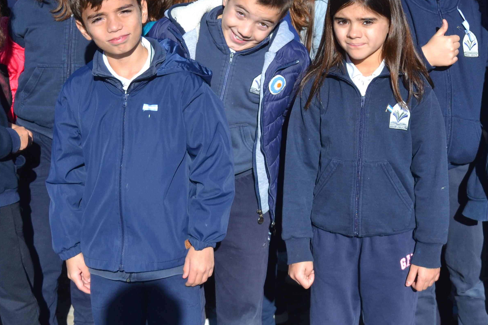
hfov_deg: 20.5
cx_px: 424
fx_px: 1328
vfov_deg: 13.8
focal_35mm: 98
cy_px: 14
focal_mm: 34
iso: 100
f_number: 8
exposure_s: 1/250
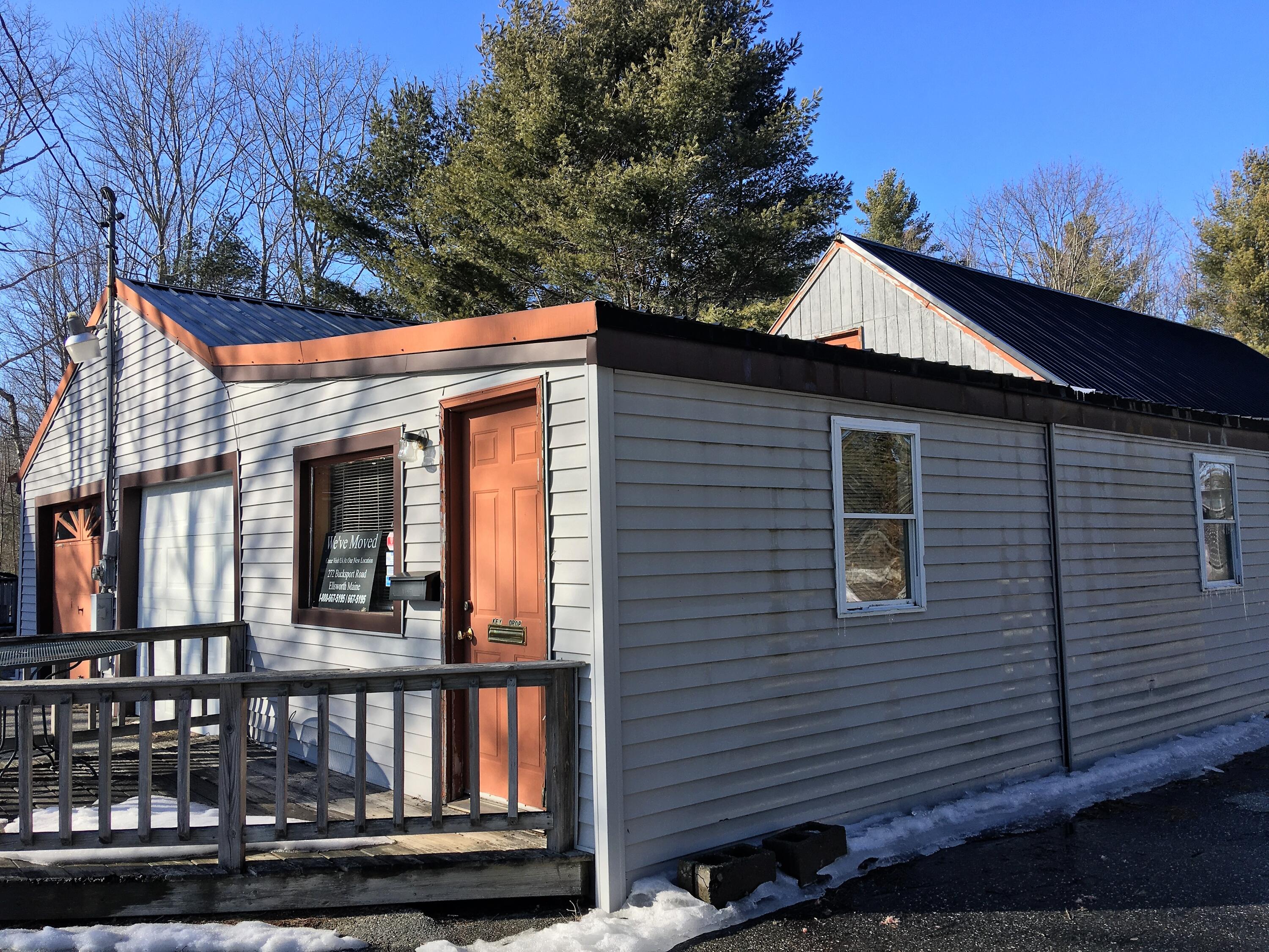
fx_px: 1063
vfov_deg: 48.2
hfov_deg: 61.7
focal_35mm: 29
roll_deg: +0.6
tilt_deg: +6.7
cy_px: 476
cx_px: 634
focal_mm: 4.15
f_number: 2.2
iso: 25
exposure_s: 1/927
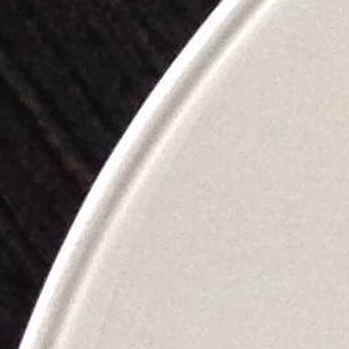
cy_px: 692
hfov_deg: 5.2
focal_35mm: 316
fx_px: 3604
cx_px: 1110
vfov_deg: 5.4
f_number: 2.4
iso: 160
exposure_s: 1/15
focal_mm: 4.28
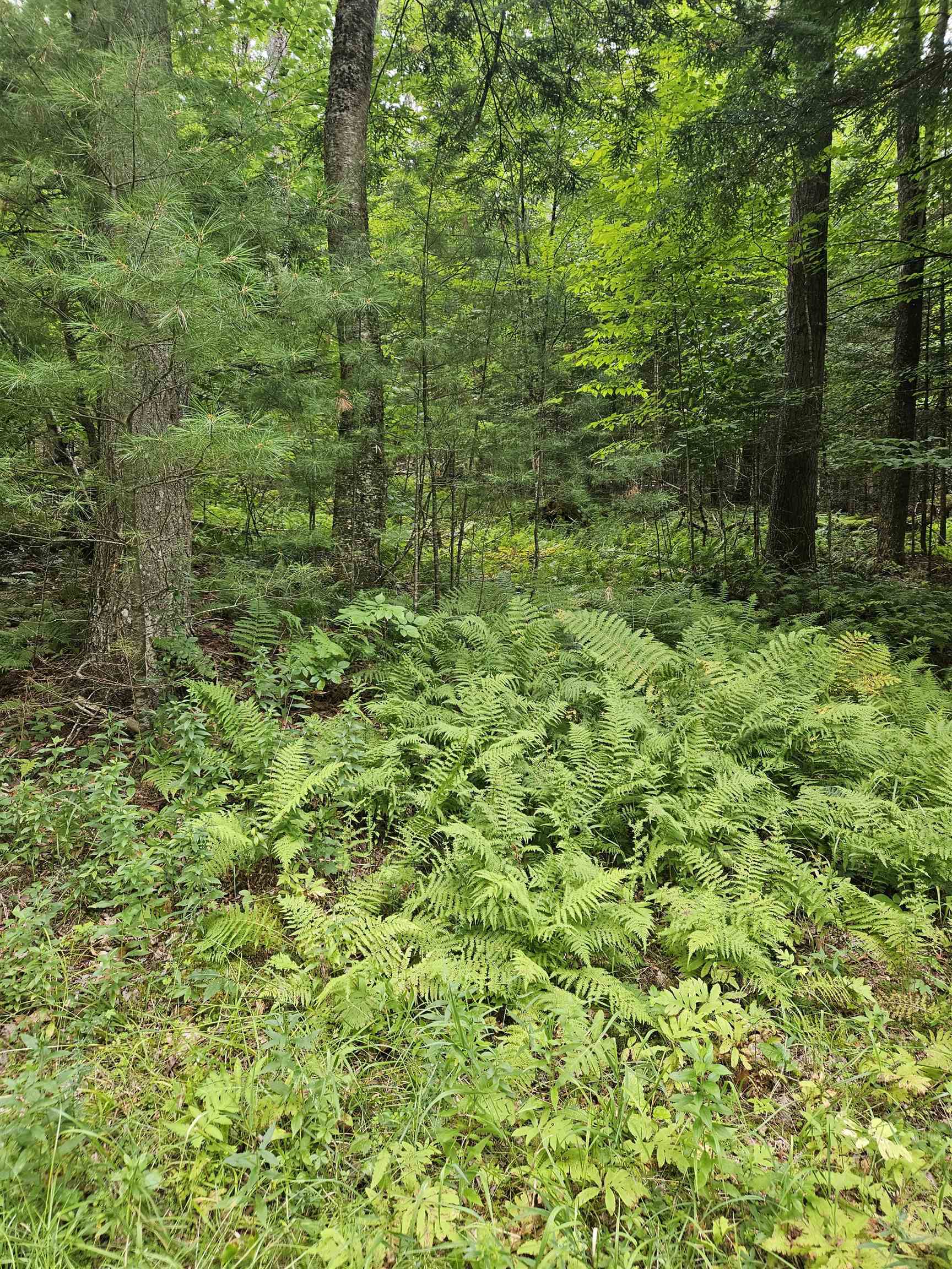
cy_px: 634
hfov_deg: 58.9
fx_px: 843
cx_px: 476
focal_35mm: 23
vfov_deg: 73.9
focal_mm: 5.4
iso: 160
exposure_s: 1/180
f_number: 1.8
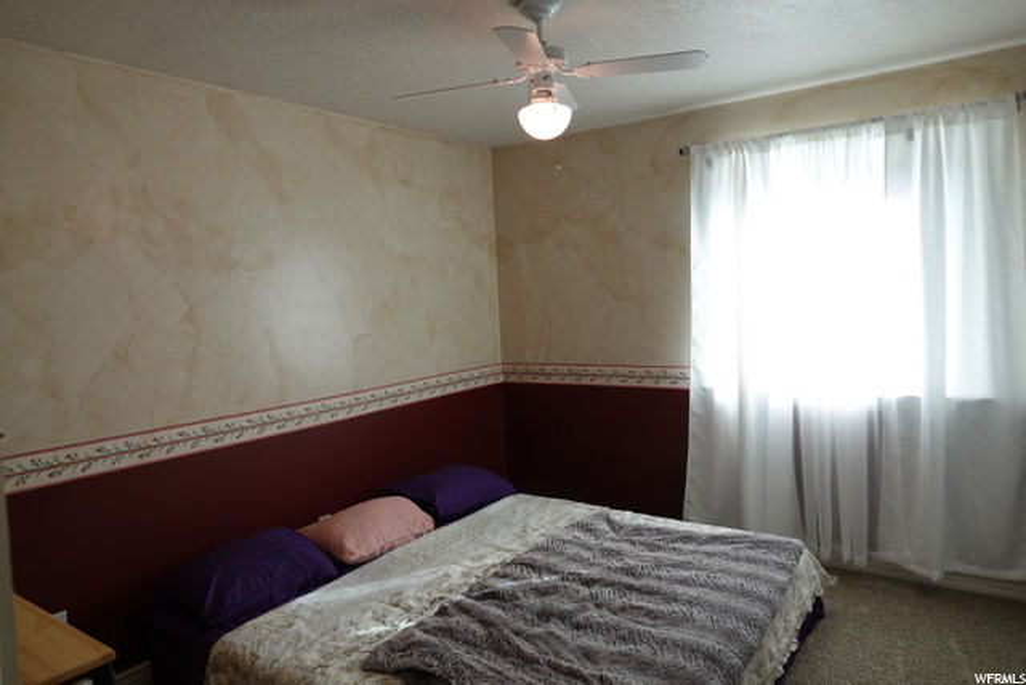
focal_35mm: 24
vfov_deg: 53.2
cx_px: 513
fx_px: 684
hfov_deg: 73.7
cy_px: 342
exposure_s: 1/80
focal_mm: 8.82
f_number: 2.5
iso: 100
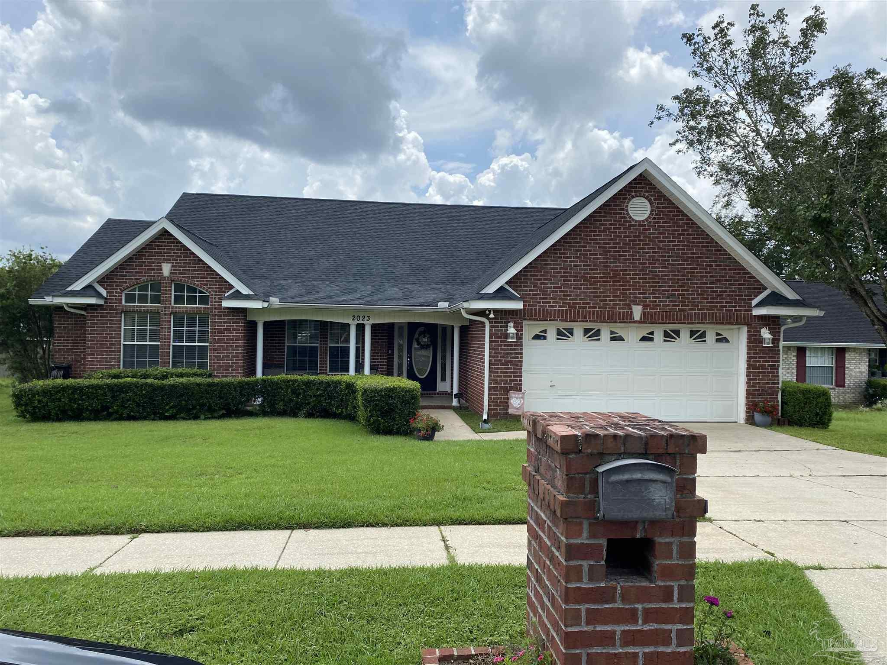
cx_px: 444
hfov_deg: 67.3
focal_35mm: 26
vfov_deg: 53.1
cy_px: 332
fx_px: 666
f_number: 1.8
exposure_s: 1/2571
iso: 32
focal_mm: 4.25
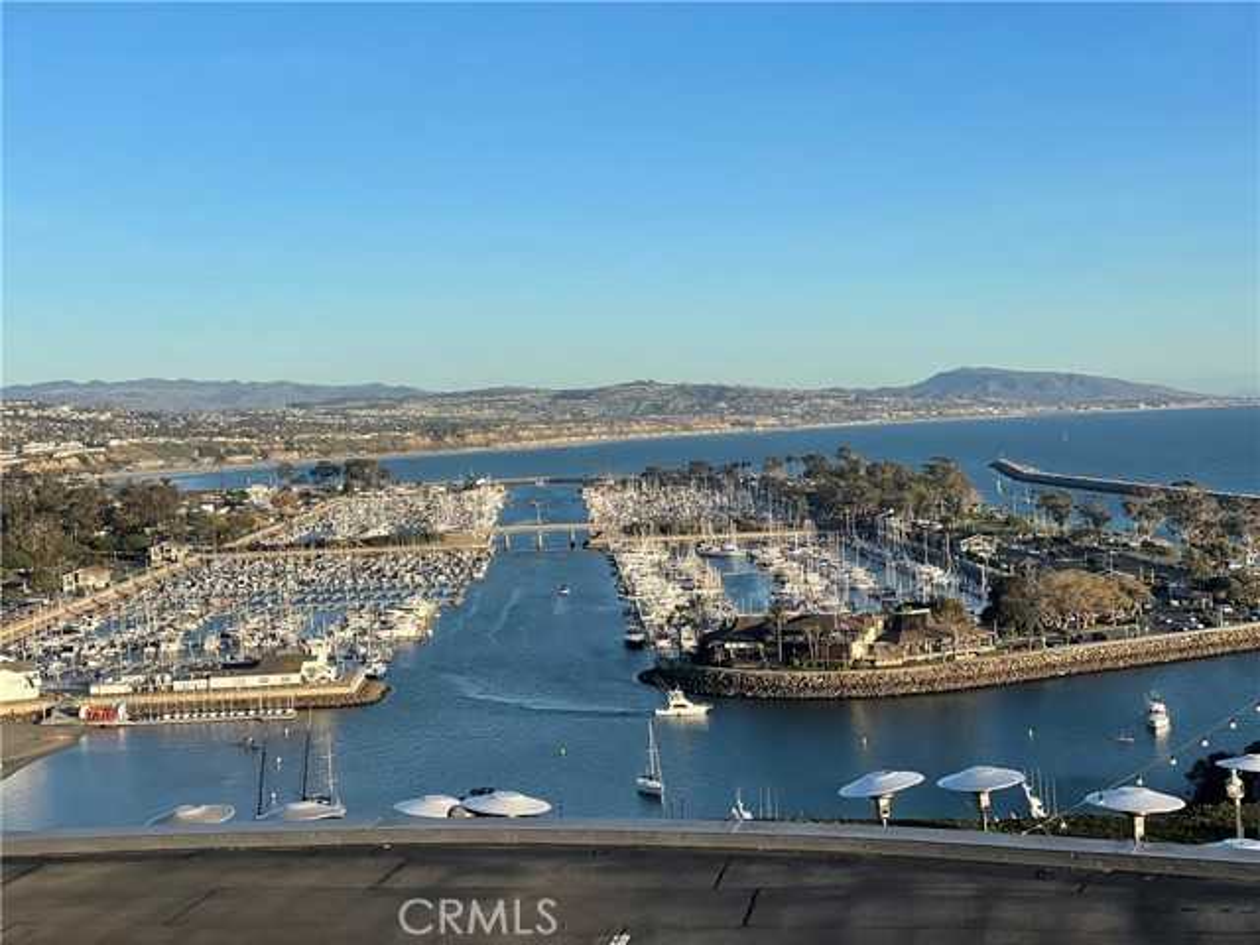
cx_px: 630
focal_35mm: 52
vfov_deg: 28.0
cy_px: 472
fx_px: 1893
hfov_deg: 36.8
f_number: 2
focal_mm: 6
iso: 25
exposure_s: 1/1229
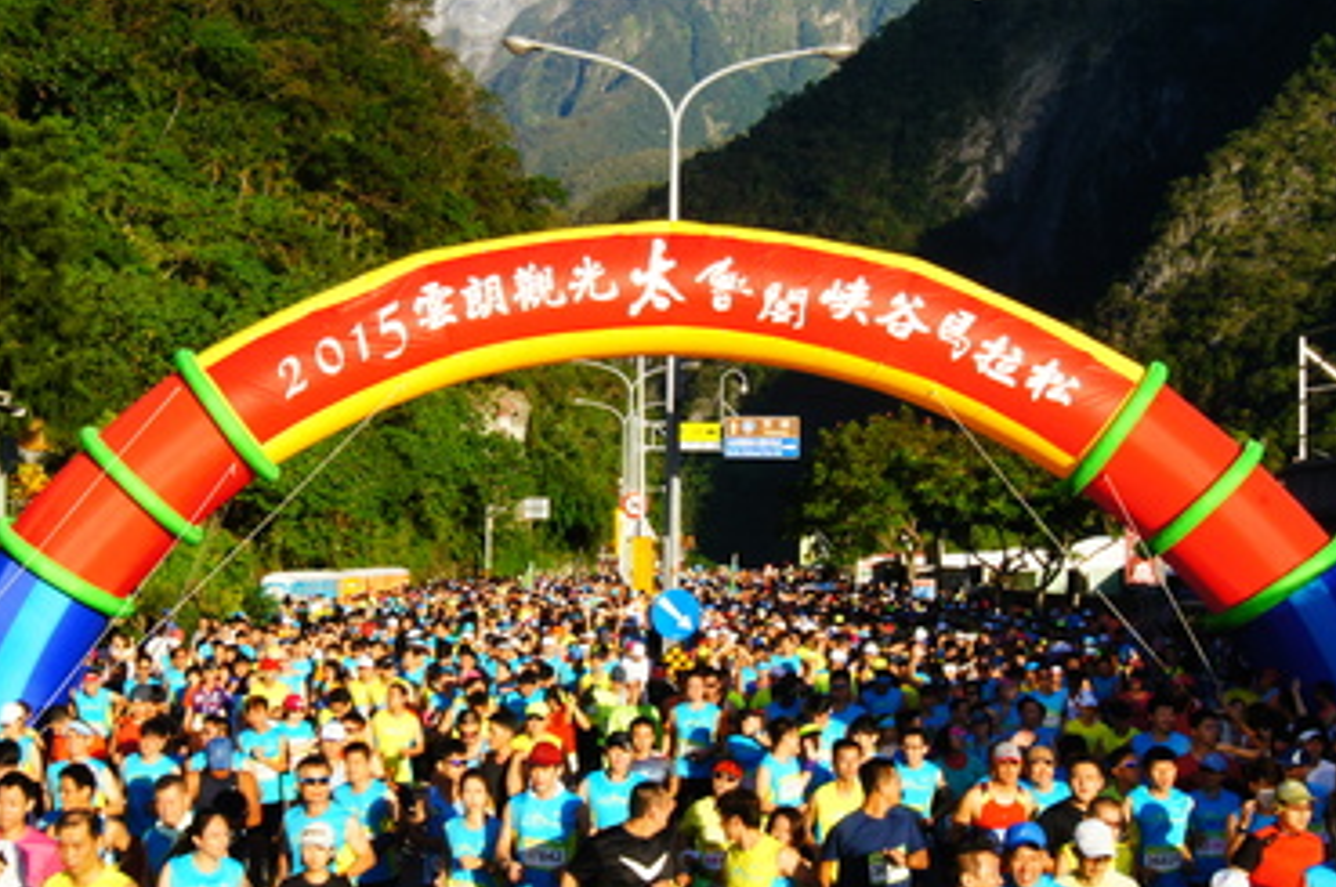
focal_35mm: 55
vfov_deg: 24.5
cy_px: 427
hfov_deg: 36.3
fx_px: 2038
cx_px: 610
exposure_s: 1/125
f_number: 29
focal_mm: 30
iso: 800
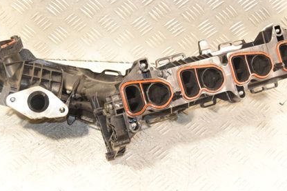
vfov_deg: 22.6
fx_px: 478
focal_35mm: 60
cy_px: 74
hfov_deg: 33.4
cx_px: 144
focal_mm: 26
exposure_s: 1/100
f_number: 5.6
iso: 1600
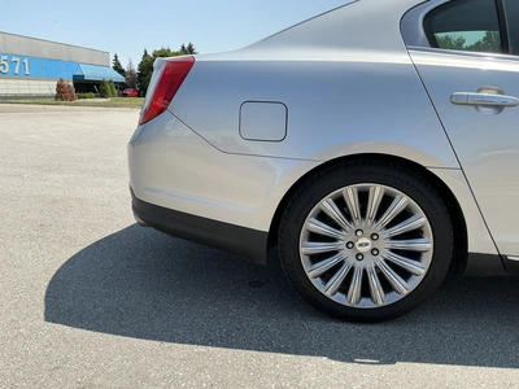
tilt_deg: -10.5
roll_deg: -1.0
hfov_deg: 63.4
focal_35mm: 28
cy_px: 194
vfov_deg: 49.7
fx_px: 420
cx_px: 260
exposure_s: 1/1534
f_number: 1.8
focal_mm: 3
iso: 25
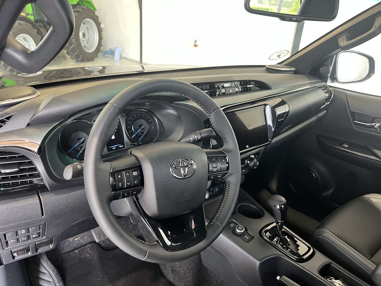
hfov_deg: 67.3
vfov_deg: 53.1
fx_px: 286
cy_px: 143
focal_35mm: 26
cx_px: 190
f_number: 1.6
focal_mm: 5.1
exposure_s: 1/60
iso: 320
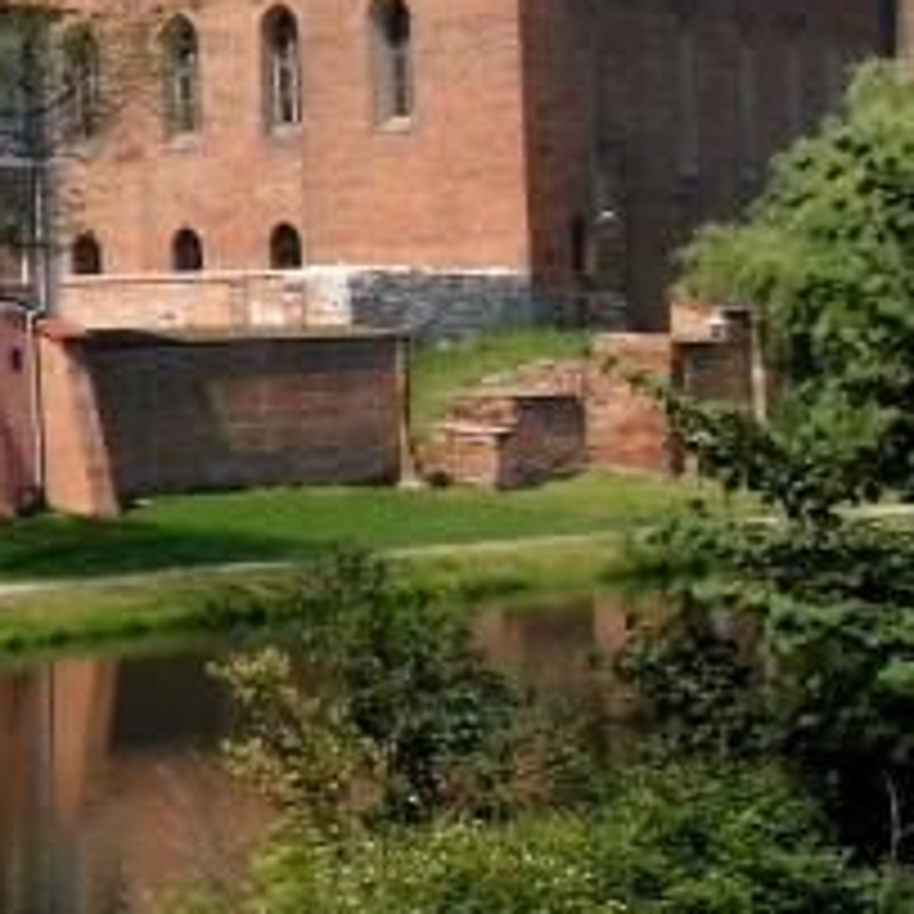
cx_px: -1139
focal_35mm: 107
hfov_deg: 13.1
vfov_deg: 16.1
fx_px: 3196
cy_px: 158
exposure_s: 1/1500
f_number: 4.4
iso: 200
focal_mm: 5.2
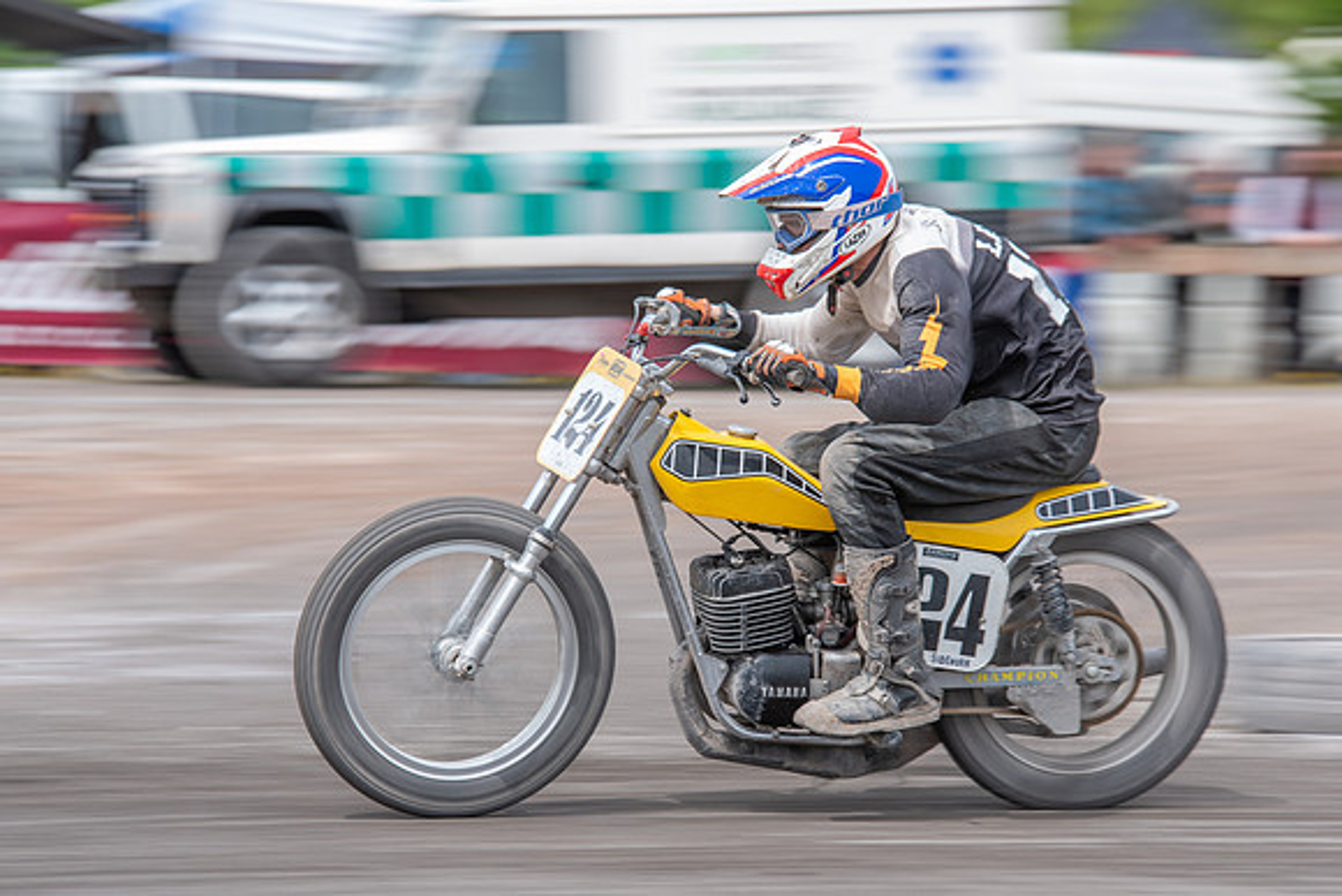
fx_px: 8799
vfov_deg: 5.8
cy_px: 529
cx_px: 688
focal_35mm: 236
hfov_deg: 8.7
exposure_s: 1/200
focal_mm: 200
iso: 200
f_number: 8
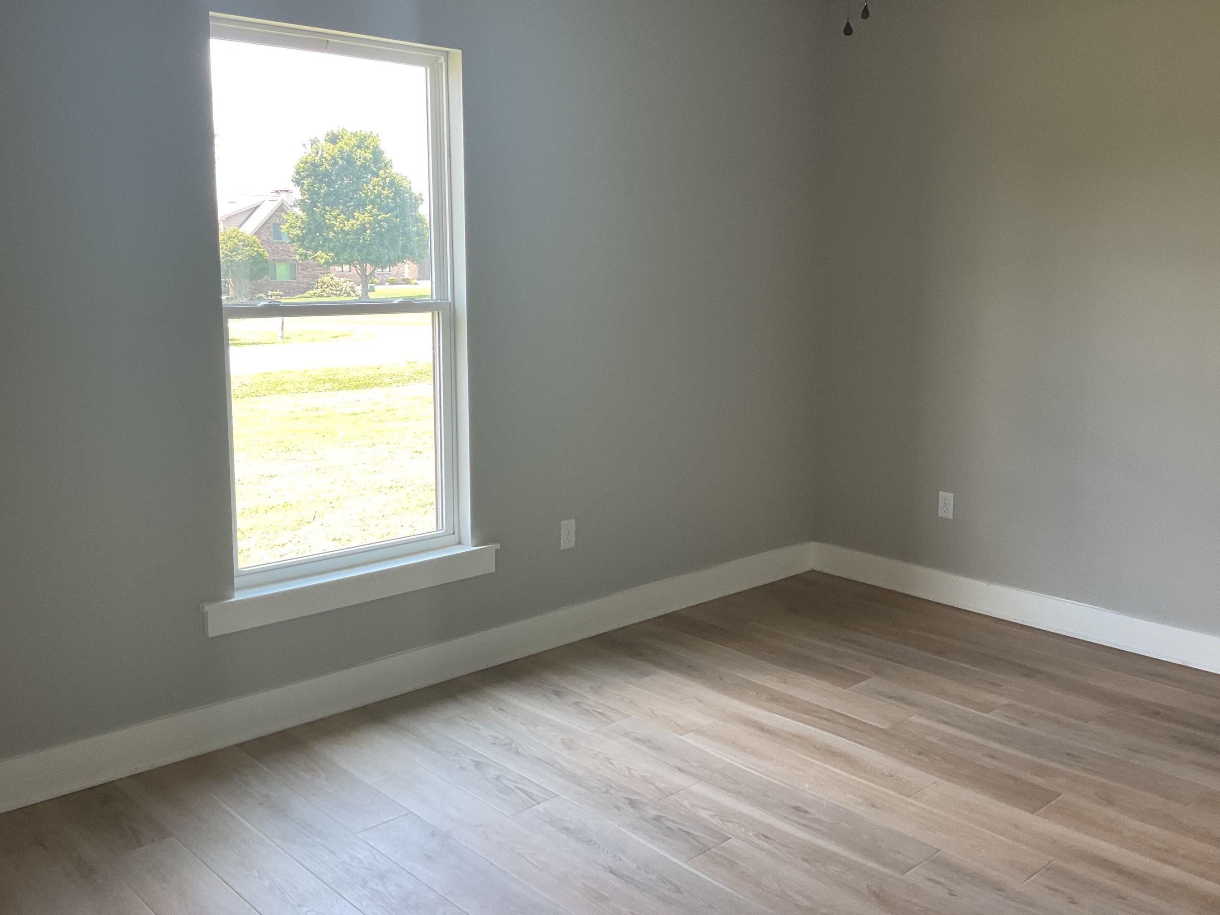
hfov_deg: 55.2
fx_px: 1163
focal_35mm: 33
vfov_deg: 42.9
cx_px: 683
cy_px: 404
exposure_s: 1/120
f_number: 1.8
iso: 64
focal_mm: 3
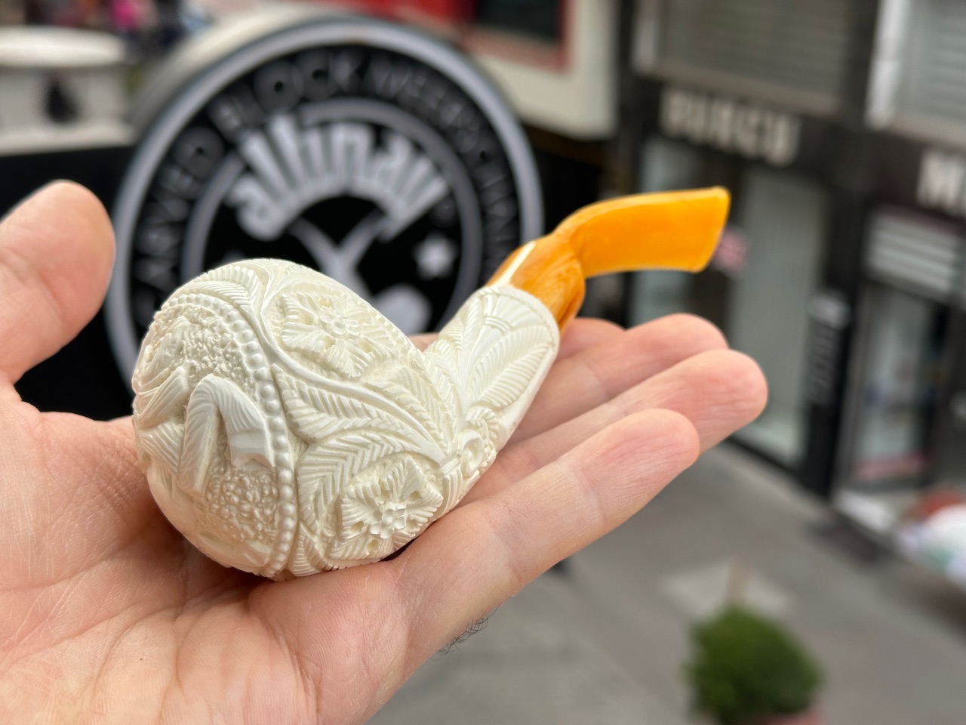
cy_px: 362
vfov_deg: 30.3
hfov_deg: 39.7
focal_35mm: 48
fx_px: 1339
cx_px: 483
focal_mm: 6.86
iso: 64
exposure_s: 1/919
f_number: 1.78
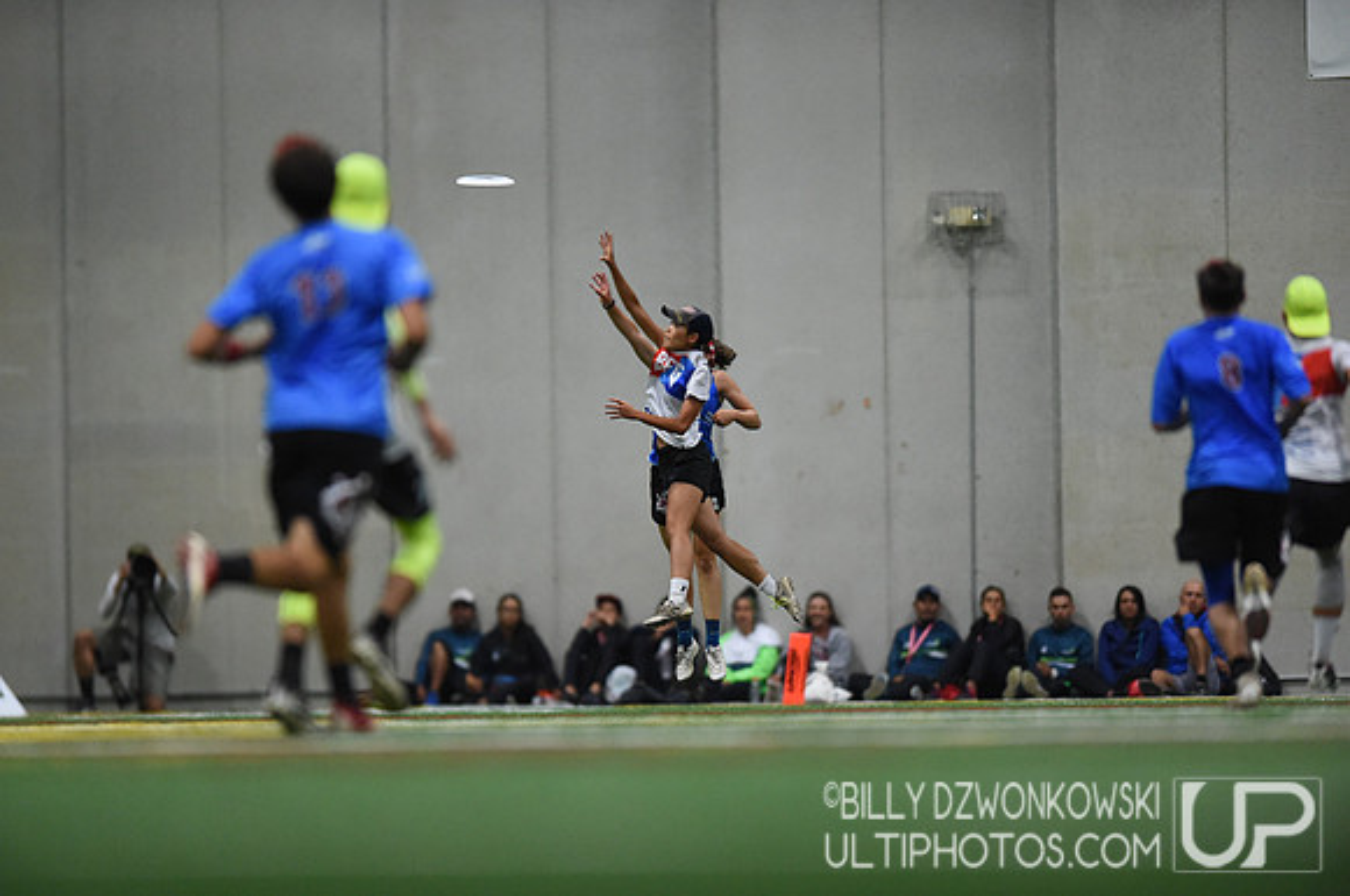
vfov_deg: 3.4
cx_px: 675
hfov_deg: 5.2
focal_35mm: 400
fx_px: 14979
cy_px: 448
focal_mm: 400
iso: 10000
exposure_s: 1/640
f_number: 2.8
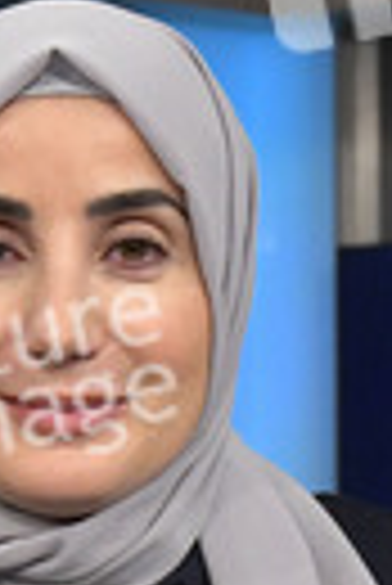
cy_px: 621
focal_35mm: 89
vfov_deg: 21.8
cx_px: 77
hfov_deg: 15.3
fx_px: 1450
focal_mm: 29
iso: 2500
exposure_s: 1/200
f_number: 5.6
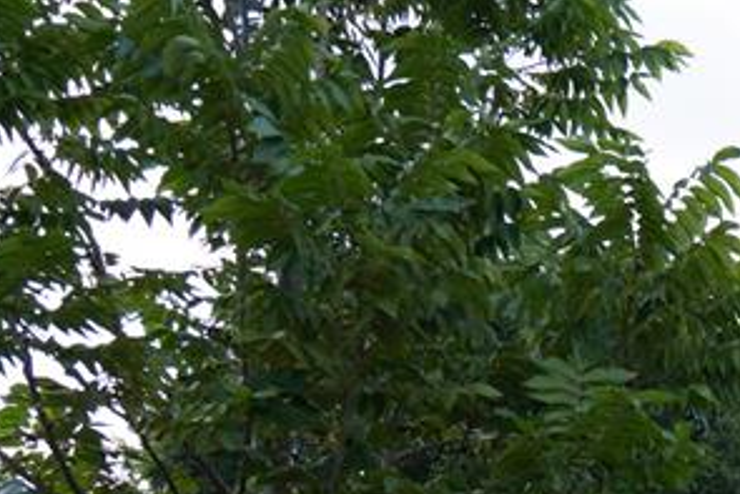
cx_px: 1267
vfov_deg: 12.7
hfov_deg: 16.8
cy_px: 652
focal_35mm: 104
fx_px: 2139
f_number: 4
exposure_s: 1/160
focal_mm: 30
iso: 160
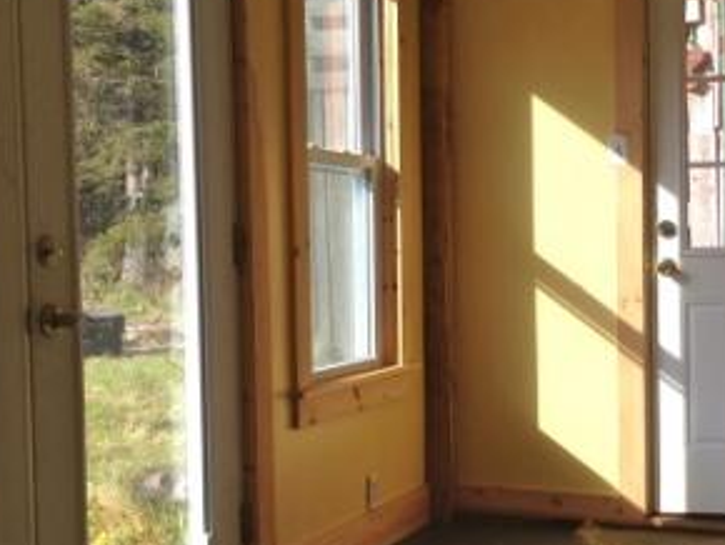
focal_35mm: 66
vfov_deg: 22.3
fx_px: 1383
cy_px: 308
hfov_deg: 28.8
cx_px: 568
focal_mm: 4.12
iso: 50
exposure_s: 1/345
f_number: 2.4
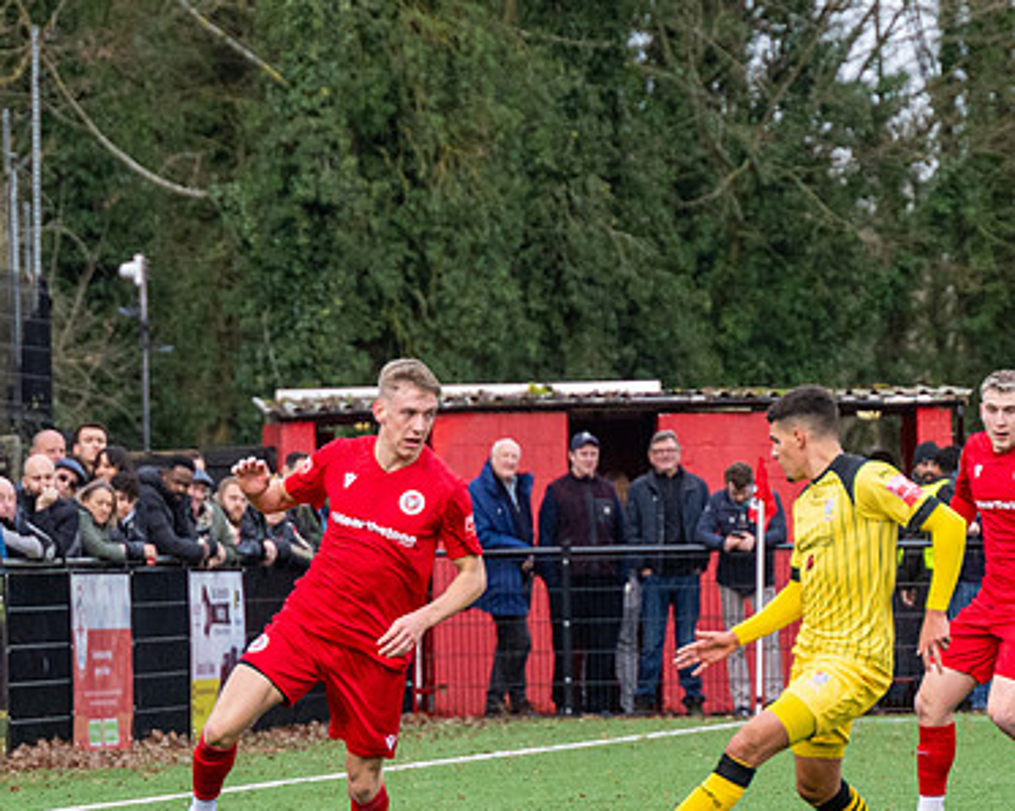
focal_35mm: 536
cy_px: 486
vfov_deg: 2.9
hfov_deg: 3.6
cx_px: 538
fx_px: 16093
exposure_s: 1/1600
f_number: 4
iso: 800
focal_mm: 155
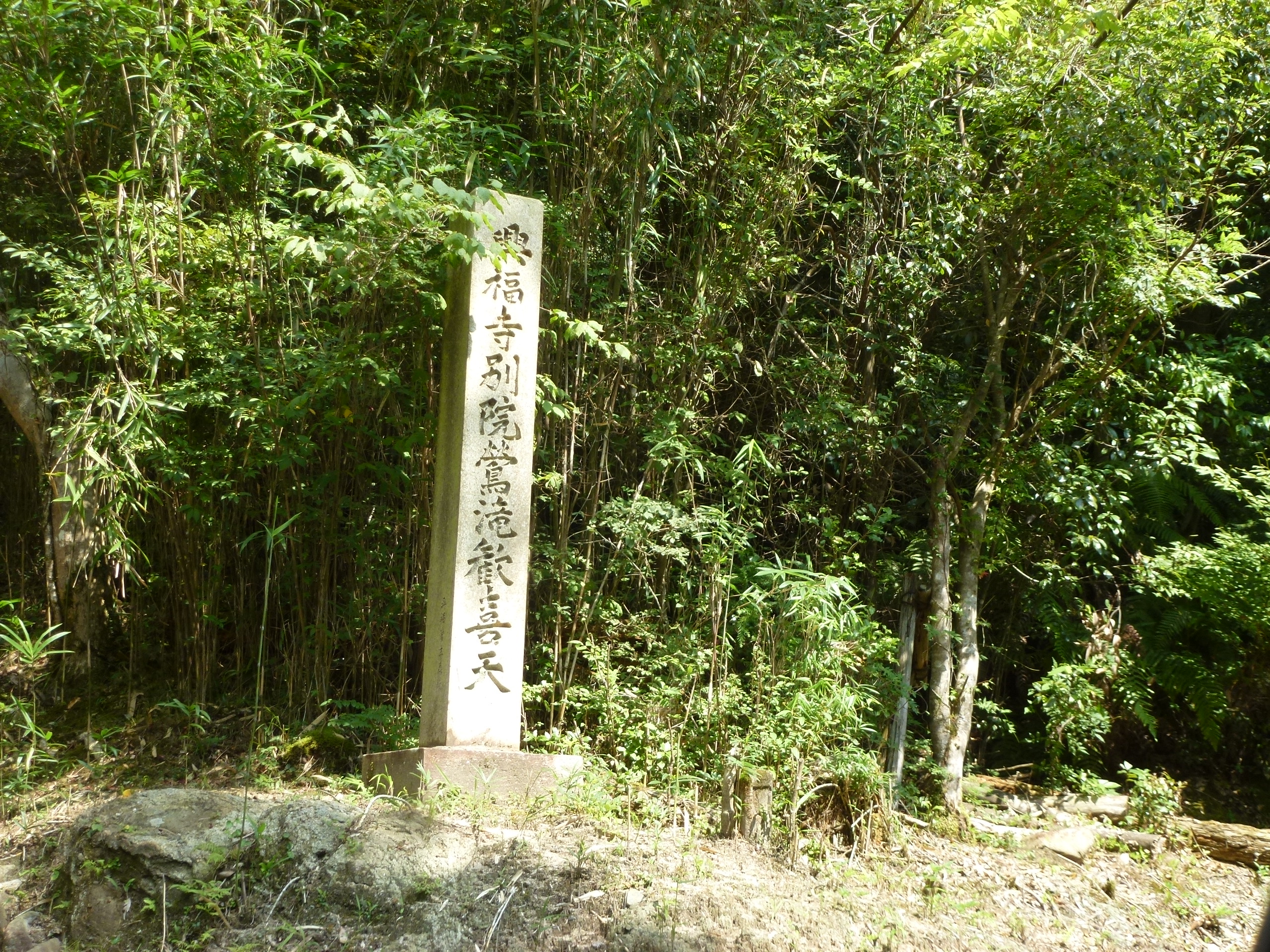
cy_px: 476
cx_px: 635
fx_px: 1798
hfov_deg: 38.9
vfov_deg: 29.7
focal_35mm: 49
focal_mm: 8.7
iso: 100
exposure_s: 1/125
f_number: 4.1
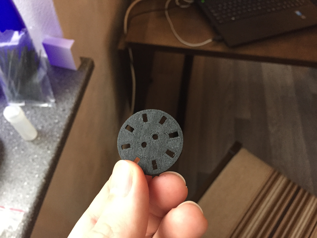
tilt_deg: -54.7
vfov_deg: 48.2
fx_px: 266
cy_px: 119
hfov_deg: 61.7
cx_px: 158
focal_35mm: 29
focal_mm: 4.15
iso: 250
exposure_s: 1/17
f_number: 2.2
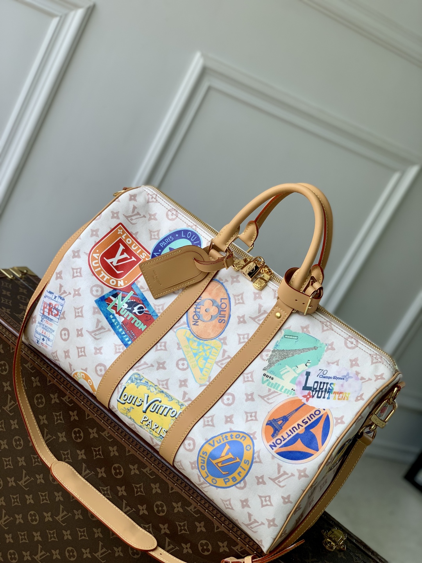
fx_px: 845
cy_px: 282
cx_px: 211
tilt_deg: -17.7
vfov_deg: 36.8
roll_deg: -29.1
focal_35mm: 52
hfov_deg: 28.0
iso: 16
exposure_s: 1/347
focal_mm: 6
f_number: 2.4
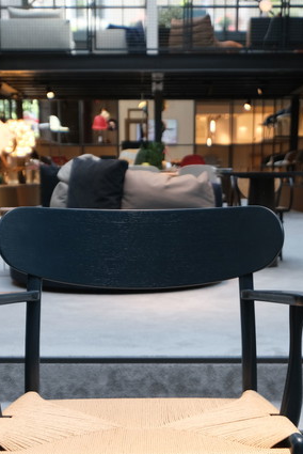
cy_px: 393
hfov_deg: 21.0
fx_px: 819
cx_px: 154
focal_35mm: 65
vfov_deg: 29.9
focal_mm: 24
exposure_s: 1/58
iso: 320
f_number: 4
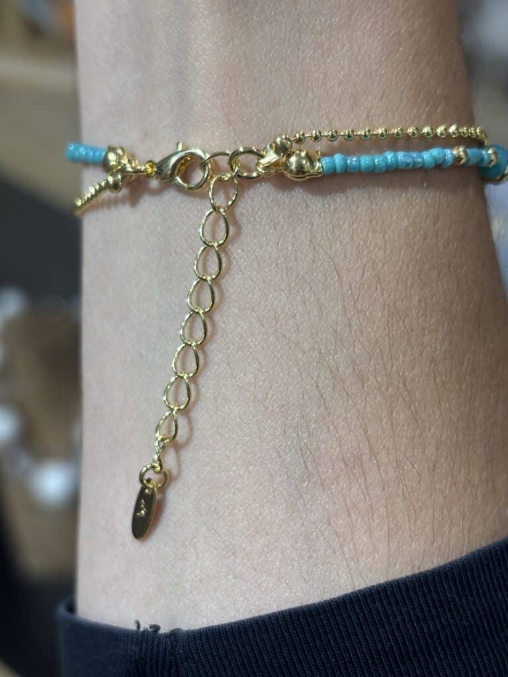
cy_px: 338
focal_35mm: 52
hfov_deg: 28.0
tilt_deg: -41.6
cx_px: 254
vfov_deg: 36.8
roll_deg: -0.1
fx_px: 1017
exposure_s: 1/100
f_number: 1.6
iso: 50
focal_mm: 5.96
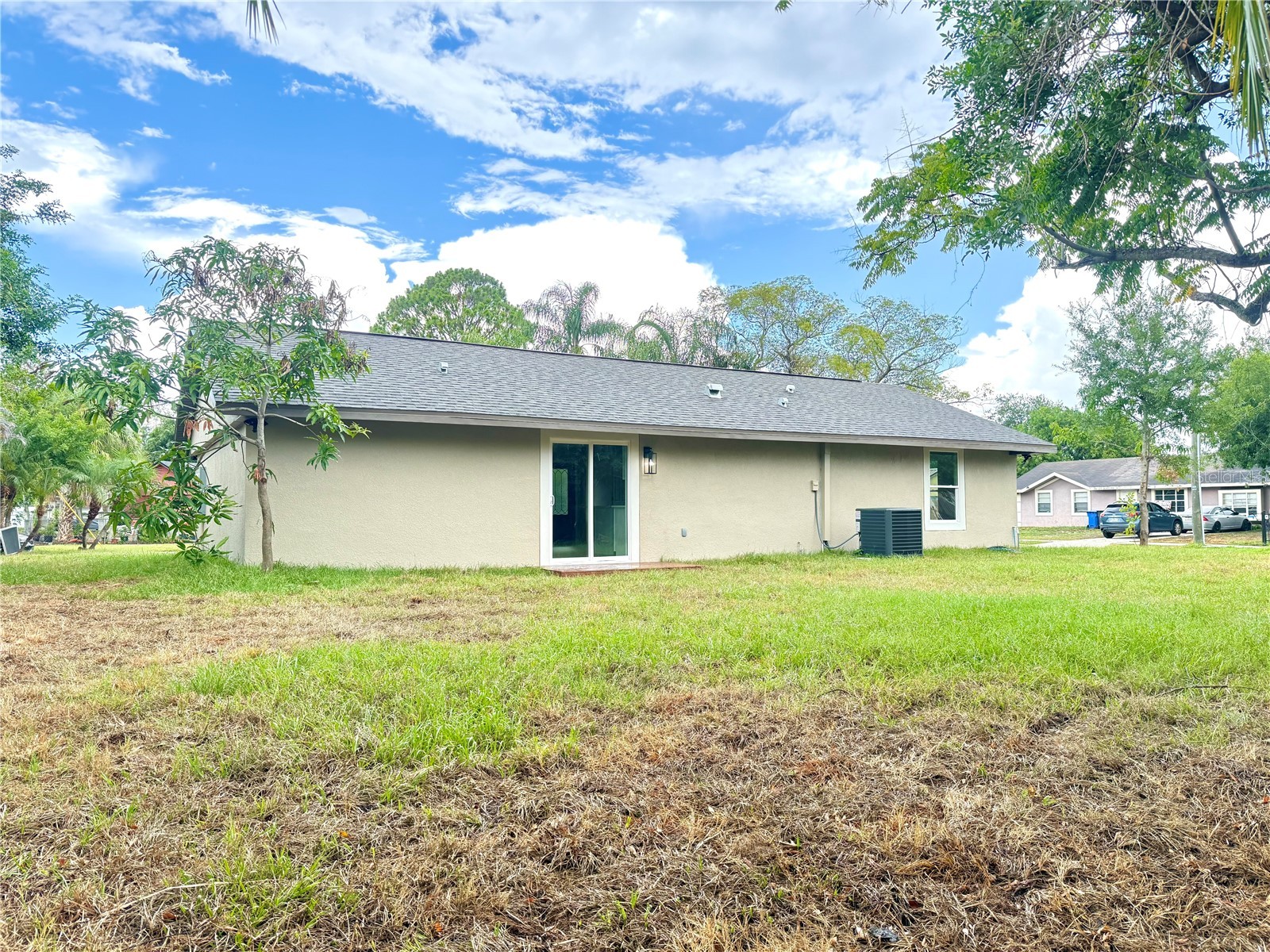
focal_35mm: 24
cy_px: 476
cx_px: 635
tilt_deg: +2.0
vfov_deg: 56.8
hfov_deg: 71.6
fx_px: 881
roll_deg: +0.3
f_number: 1.78
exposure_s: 1/470
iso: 100
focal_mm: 6.76
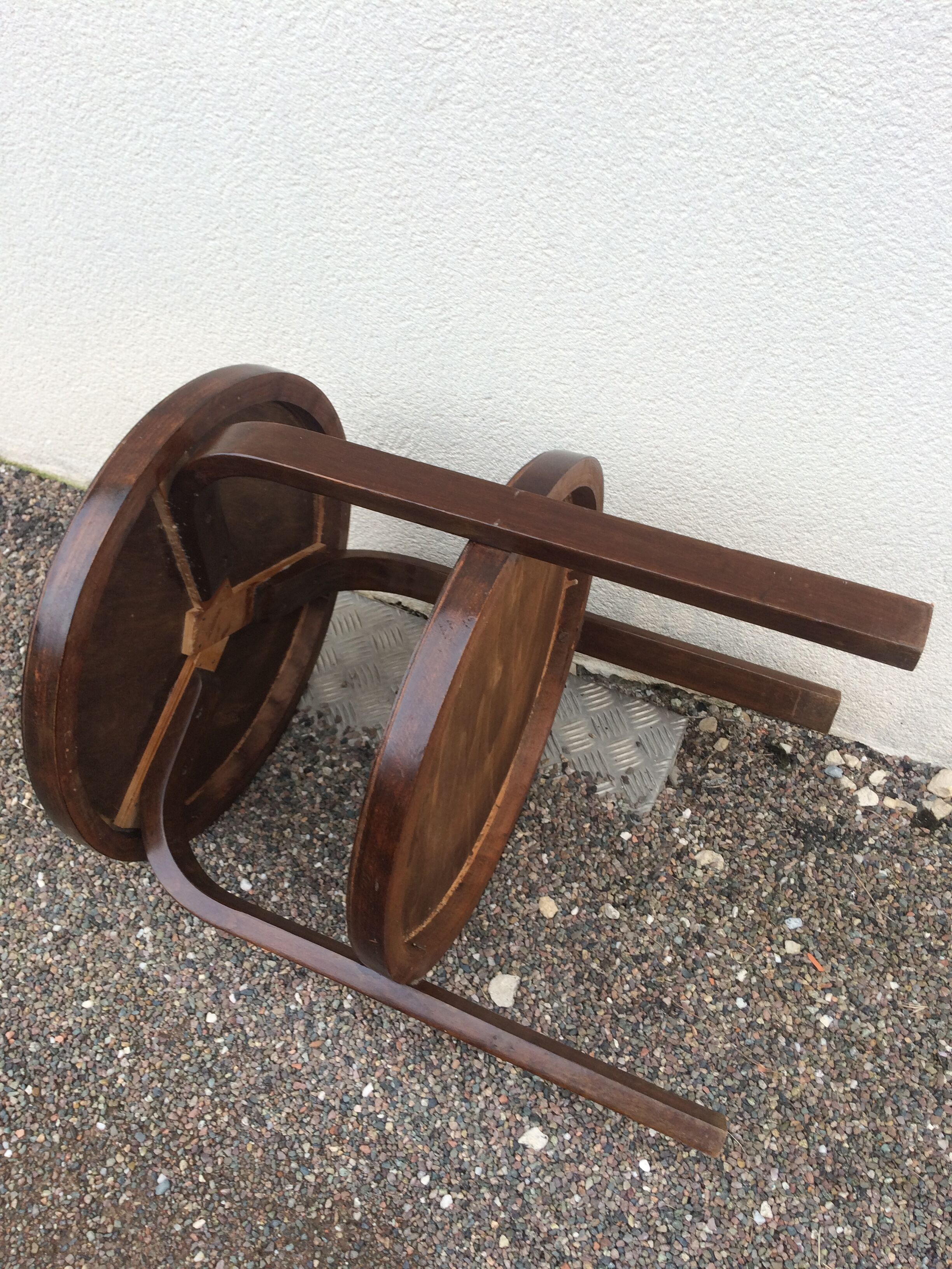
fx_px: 1063
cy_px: 634
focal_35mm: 29
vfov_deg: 61.7
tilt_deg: -47.4
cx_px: 476
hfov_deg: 48.2
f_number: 2.2
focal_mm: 4.15
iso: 32
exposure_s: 1/204
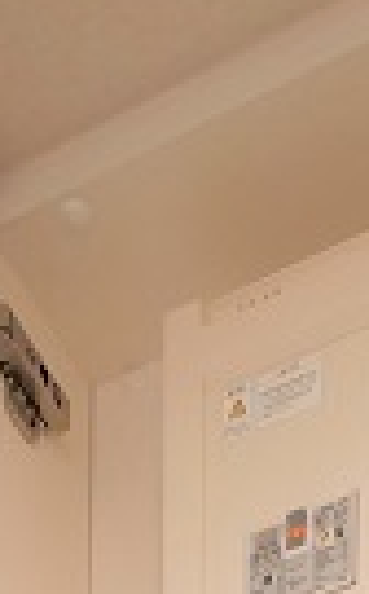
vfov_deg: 9.9
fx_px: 1743
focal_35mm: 108
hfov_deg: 12.0
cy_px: 2024
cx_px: 314
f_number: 4
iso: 640
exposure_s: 1/30
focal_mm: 7
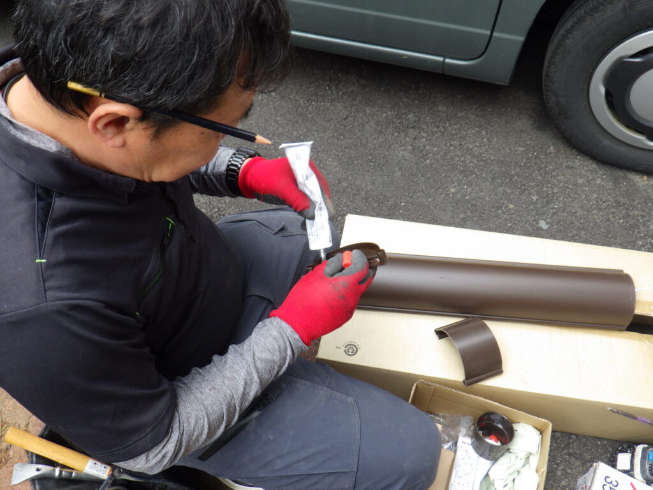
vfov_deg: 41.8
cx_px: 326
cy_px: 245
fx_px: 641
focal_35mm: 34
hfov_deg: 54.0
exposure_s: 1/80
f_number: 3.8
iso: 125
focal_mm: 6.1
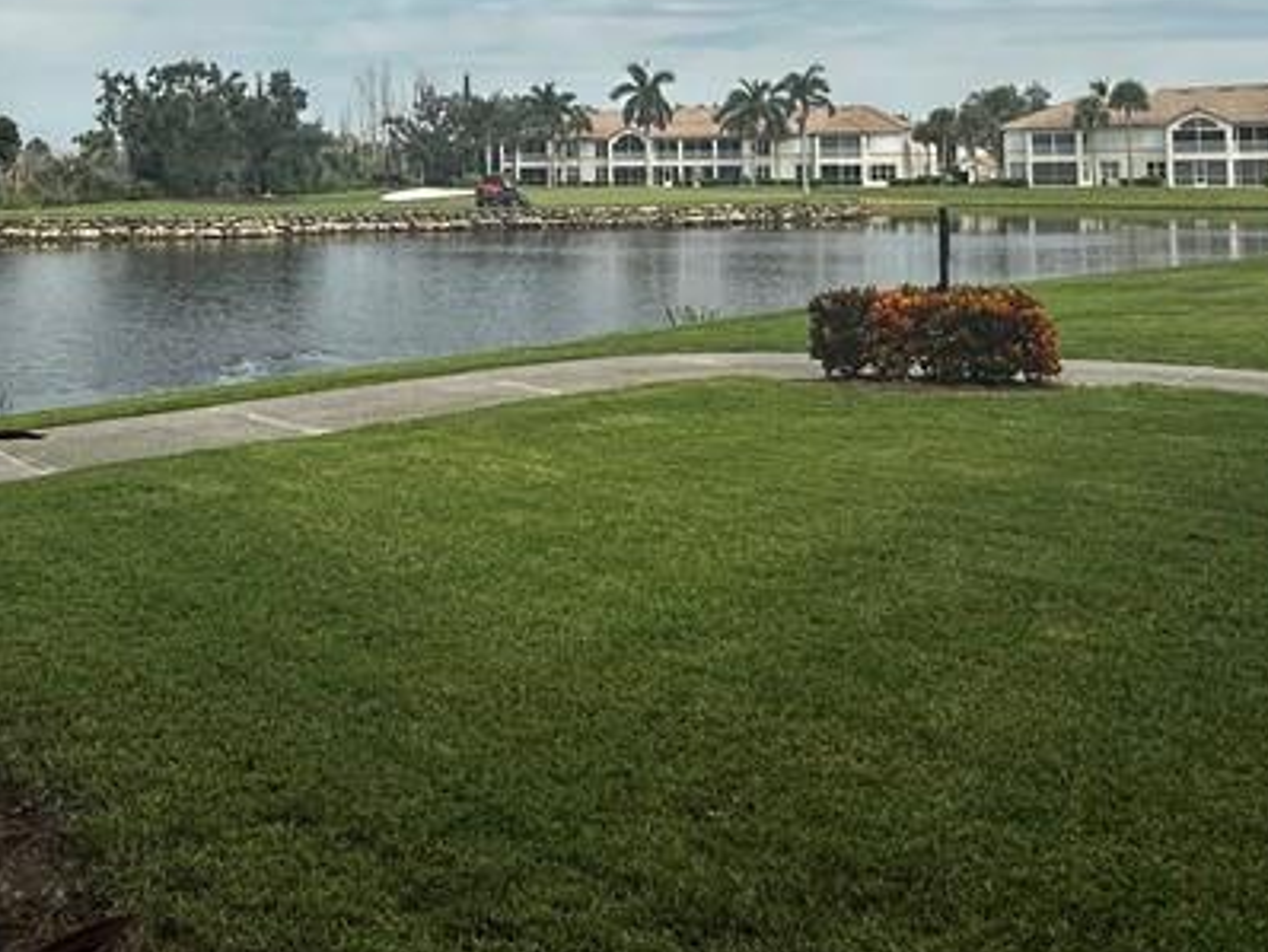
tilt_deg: +1.6
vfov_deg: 37.2
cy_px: 102
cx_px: 398
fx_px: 1319
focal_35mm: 36
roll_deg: +0.8
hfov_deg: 50.2
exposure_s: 1/3040
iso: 50
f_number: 2.2
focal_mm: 2.22
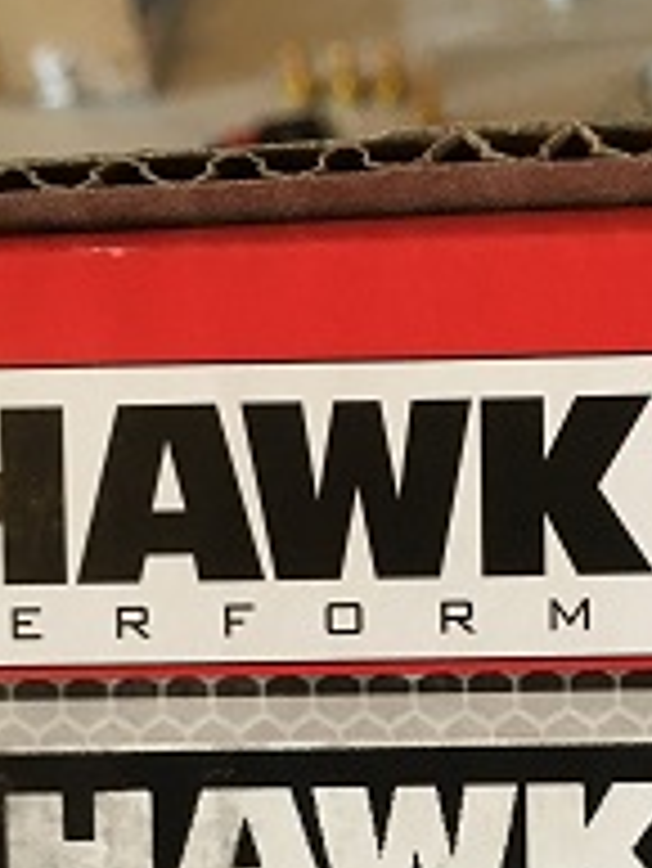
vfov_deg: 30.6
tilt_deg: -60.9
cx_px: 432
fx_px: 1505
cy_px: 792
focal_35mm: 60
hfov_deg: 24.3
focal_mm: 4.15
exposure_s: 1/20
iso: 200
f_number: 2.2
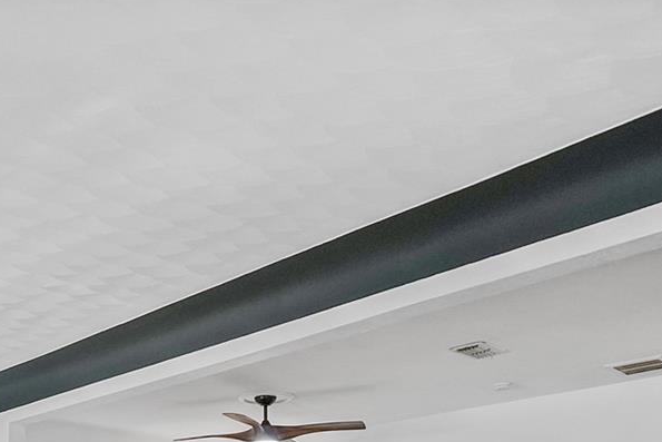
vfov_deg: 26.3
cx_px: 145
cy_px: 580
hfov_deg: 43.6
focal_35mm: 43
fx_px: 791
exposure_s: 1/125
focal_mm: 16
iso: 1600
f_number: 4
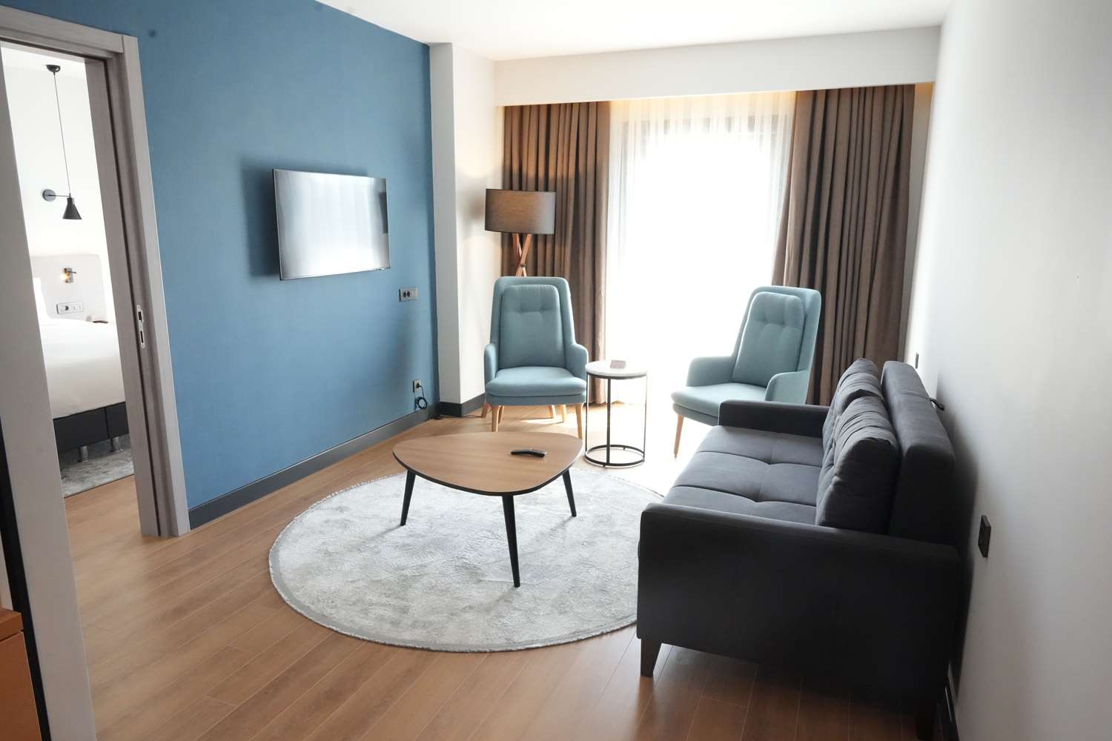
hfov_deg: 73.7
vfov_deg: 53.1
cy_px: 370
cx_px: 556
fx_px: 741
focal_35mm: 24
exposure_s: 1/125
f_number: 11
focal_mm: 24
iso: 10000
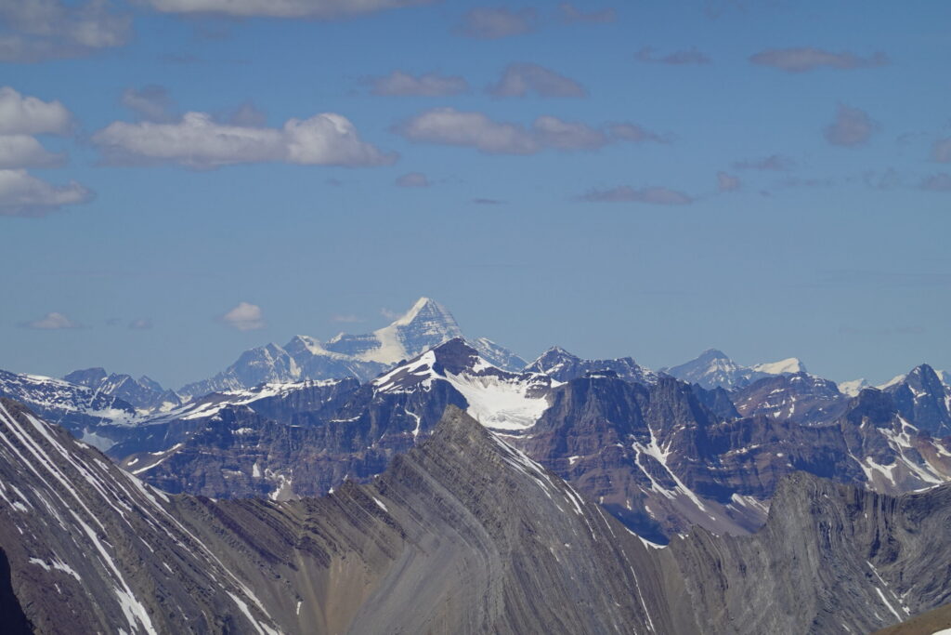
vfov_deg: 6.9
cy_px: 318
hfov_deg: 10.3
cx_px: 476
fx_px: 5284
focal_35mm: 200
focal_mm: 72
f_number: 5.6
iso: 100
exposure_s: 1/1000
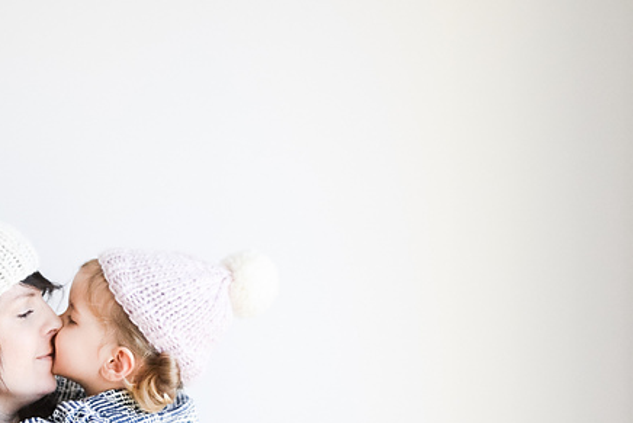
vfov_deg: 12.4
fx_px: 1935
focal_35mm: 110
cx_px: 190
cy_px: 299
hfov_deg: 18.5
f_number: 1.8
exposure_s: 1/4000
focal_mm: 50
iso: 2000
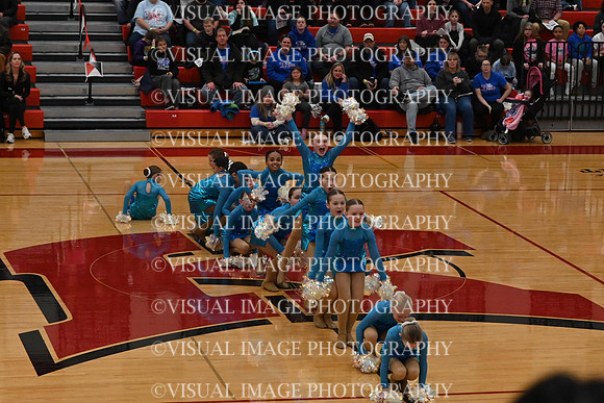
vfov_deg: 13.0
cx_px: 302
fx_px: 1762
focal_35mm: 105
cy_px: 202
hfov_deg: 19.5
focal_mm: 70
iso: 5000
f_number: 4
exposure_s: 1/500
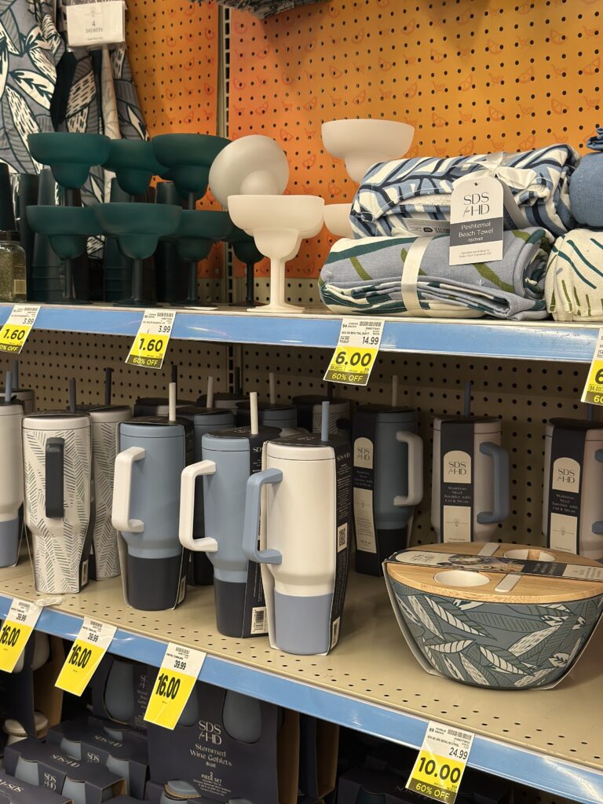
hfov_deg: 30.3
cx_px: 302
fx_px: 1115
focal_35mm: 48
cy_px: 402
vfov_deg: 39.7
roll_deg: -0.2
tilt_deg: -6.8
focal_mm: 6.86
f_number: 1.78
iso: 160
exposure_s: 1/60
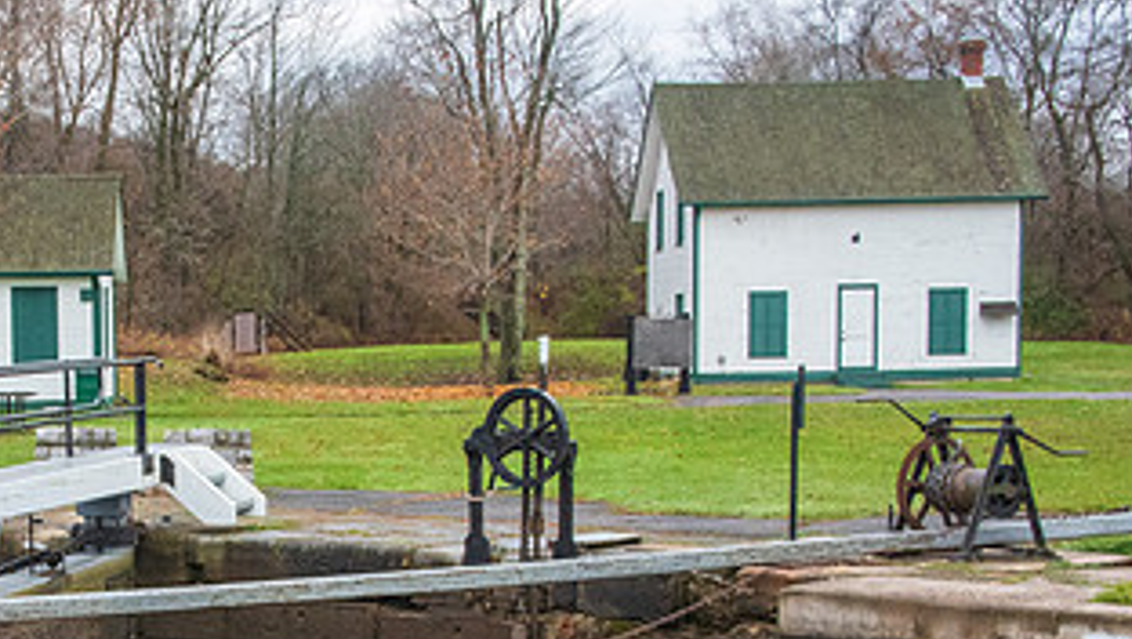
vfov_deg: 16.1
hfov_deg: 28.0
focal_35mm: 74
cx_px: 236
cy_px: 608
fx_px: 2223
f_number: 22
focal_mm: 38
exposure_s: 1/80
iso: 4000
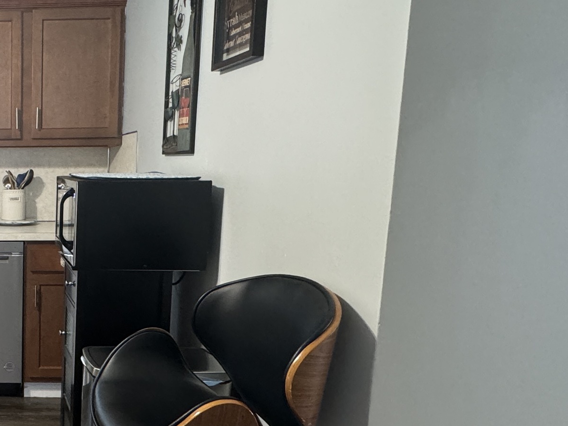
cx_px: -58
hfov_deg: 41.1
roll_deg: +0.4
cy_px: 251
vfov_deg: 39.5
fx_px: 591
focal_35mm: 36
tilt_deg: -8.1
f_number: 2.2
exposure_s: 1/60
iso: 320
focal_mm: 2.22
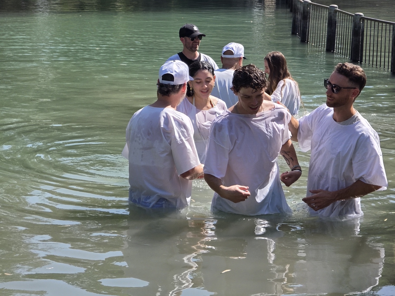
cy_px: 148
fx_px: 1312
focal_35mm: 115
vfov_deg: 12.9
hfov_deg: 17.1
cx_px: 198
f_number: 3.4
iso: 64
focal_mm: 18.6
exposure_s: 1/820
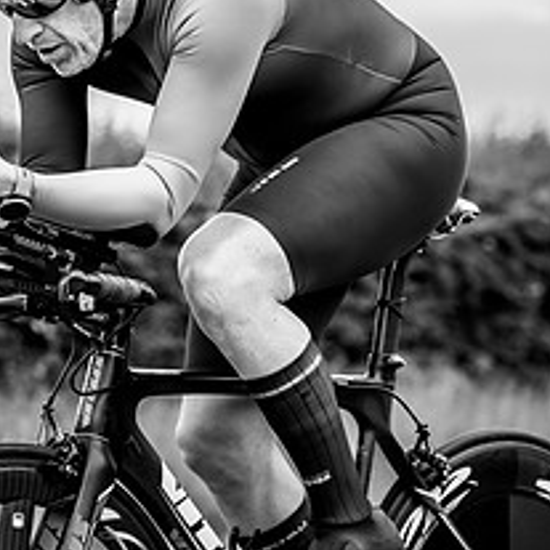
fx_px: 3002
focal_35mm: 167
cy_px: 158
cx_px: 40
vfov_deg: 10.5
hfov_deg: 10.4
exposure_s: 1/1250
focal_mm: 70
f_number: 3.2
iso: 125
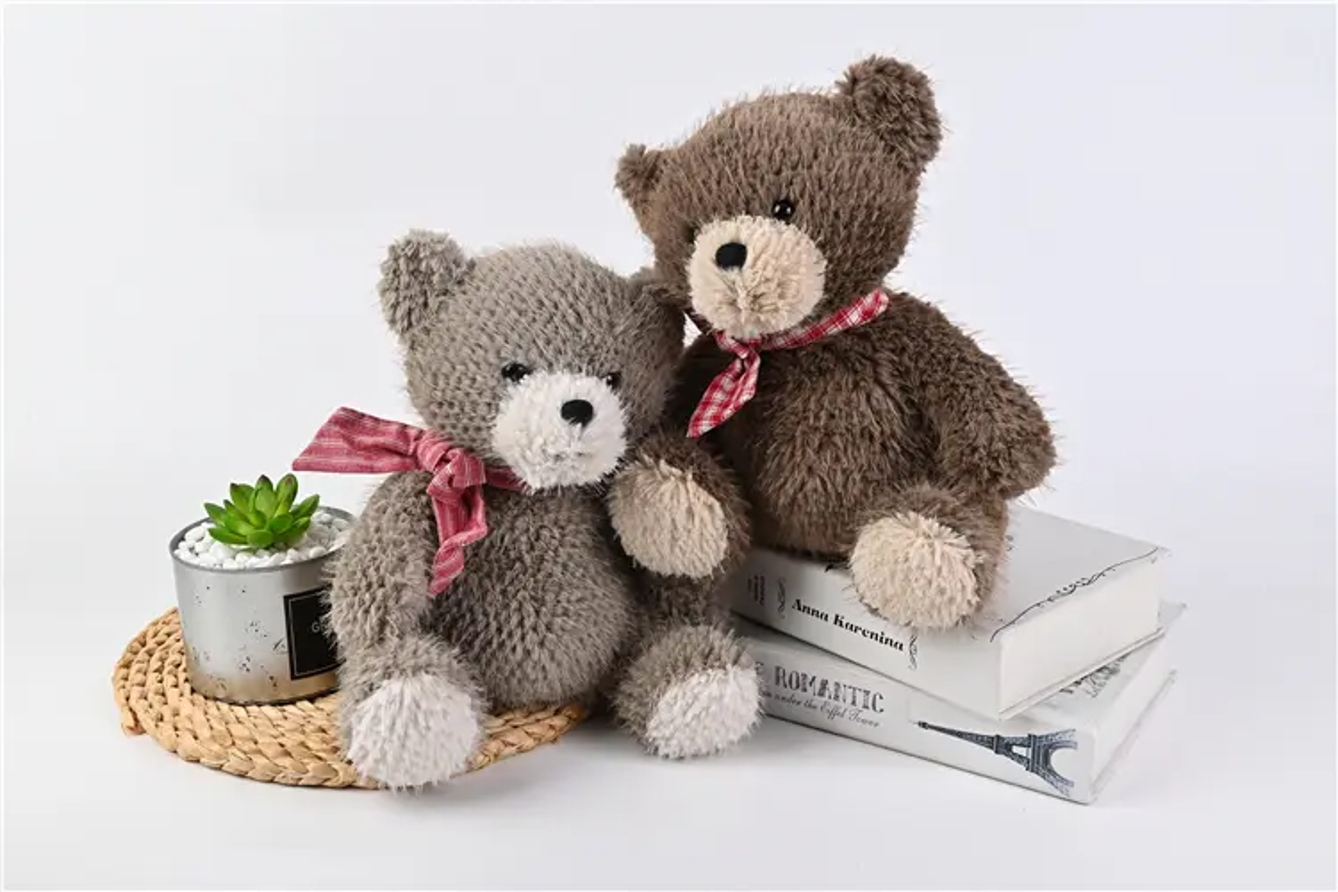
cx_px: 669
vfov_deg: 34.2
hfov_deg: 49.6
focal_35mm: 39
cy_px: 446
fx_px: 1449
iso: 100
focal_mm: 39
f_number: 16
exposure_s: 1/125
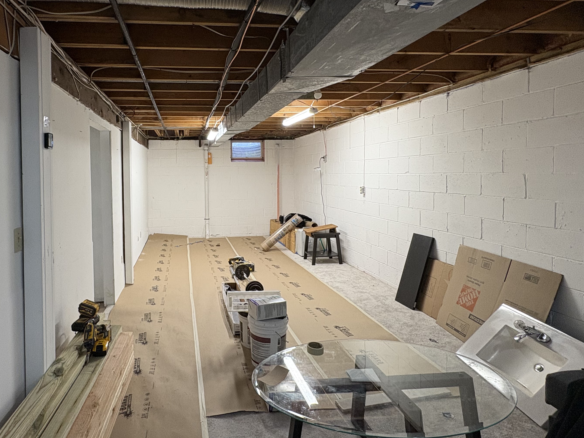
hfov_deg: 77.5
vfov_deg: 63.0
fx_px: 354
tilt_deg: -0.8
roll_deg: +0.0
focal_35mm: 21
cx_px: 217
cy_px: 181
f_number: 2.2
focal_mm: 2.22
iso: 160
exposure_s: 1/120
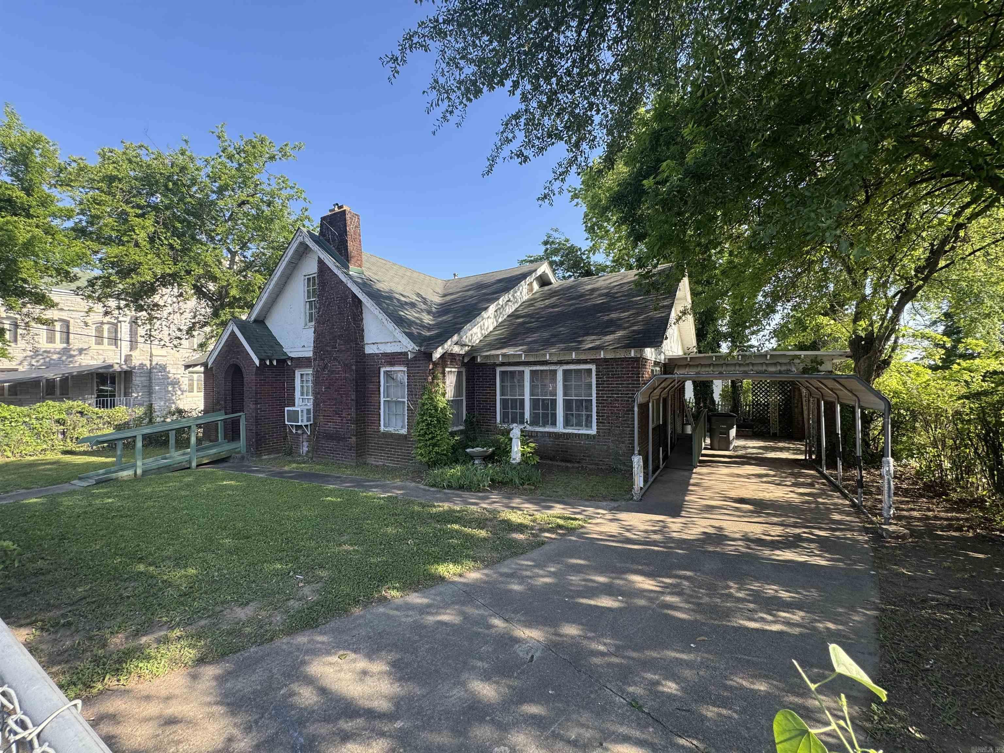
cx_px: 502
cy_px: 376
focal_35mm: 14
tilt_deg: +1.0
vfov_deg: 85.7
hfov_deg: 102.1
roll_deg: +0.0
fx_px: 406
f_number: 2.2
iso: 40
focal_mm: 2.22
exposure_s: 1/364
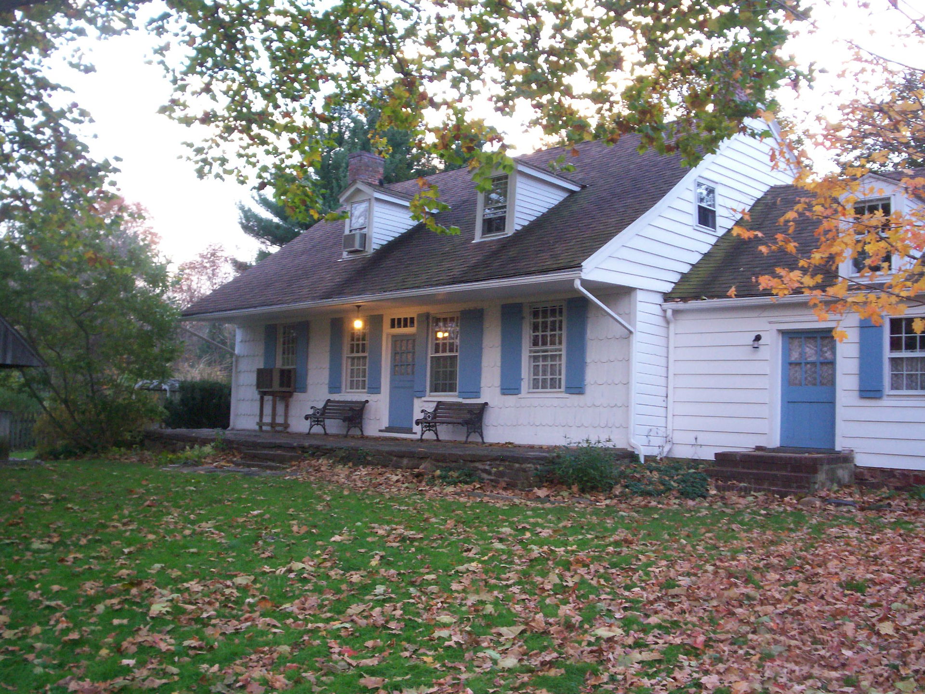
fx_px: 962
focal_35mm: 36
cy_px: 347
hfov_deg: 51.4
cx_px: 462
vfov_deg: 39.7
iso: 140
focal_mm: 5.9
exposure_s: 1/12
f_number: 4.5
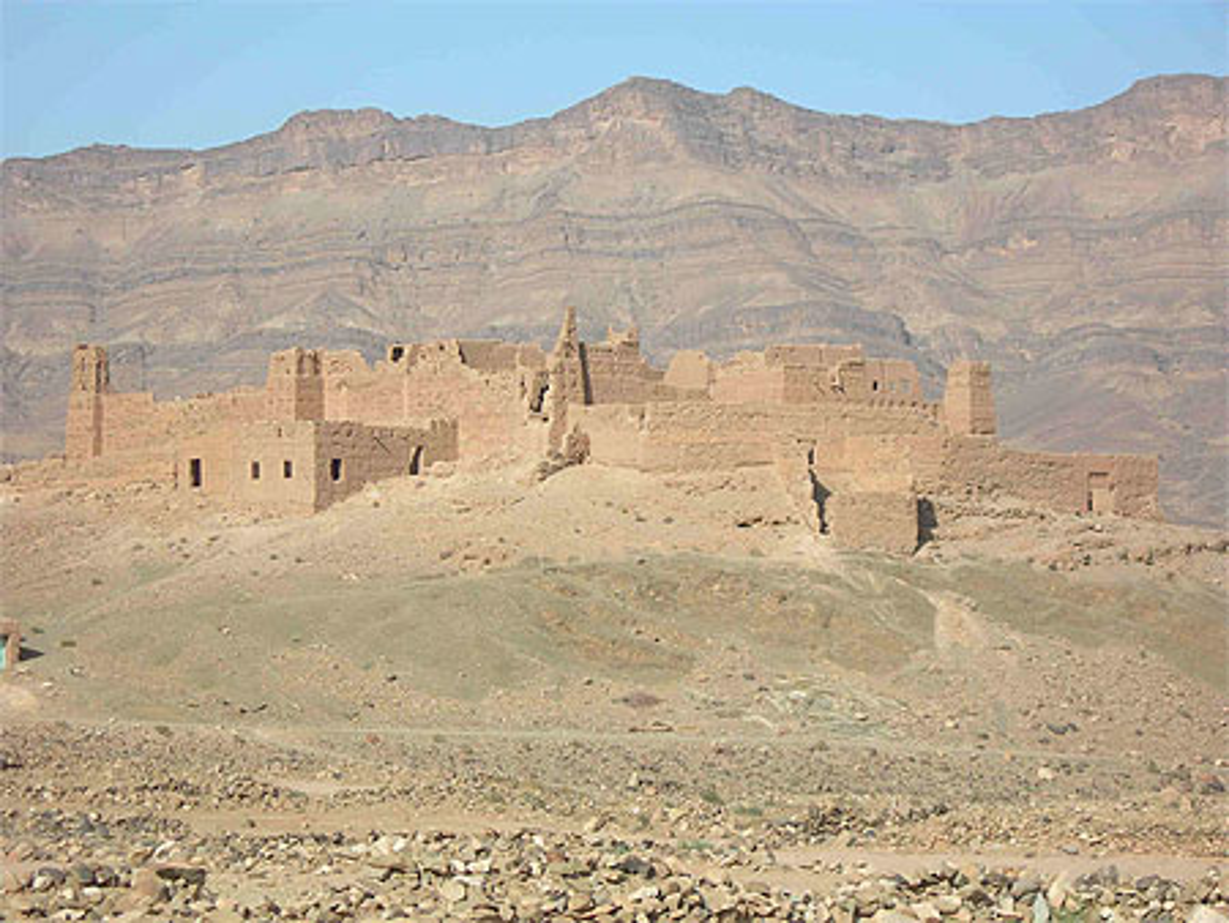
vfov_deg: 13.0
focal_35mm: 114
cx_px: 614
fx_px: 4050
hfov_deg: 17.3
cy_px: 462
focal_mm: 23.4
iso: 50
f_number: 4.9
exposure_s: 1/332
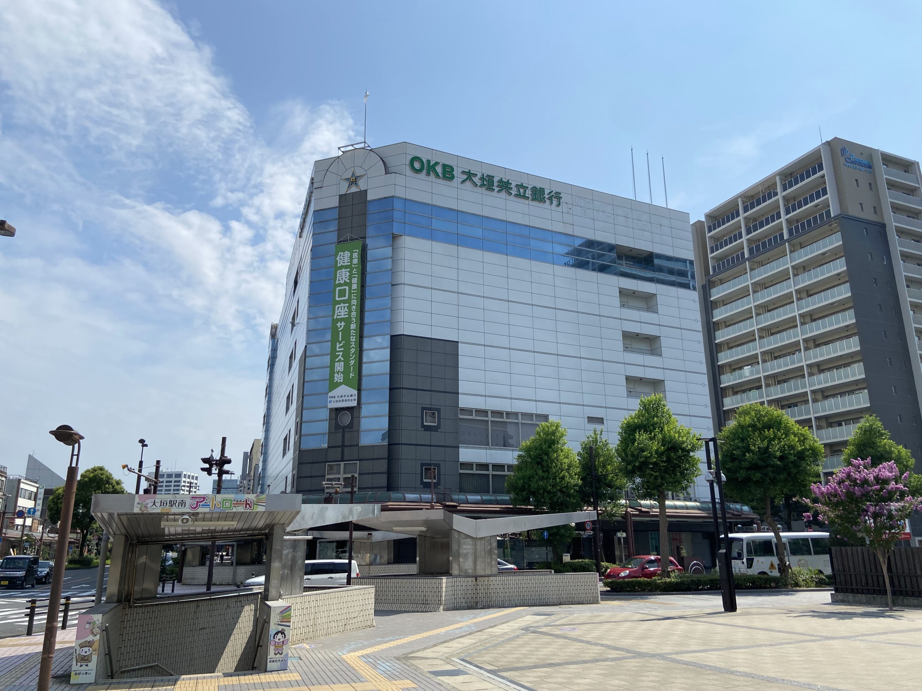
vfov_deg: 53.1
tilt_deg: +16.2
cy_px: 346
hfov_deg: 67.3
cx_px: 461
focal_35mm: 26
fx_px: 693
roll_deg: -0.5
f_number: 1.8
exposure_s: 1/5495
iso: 32
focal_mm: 4.25
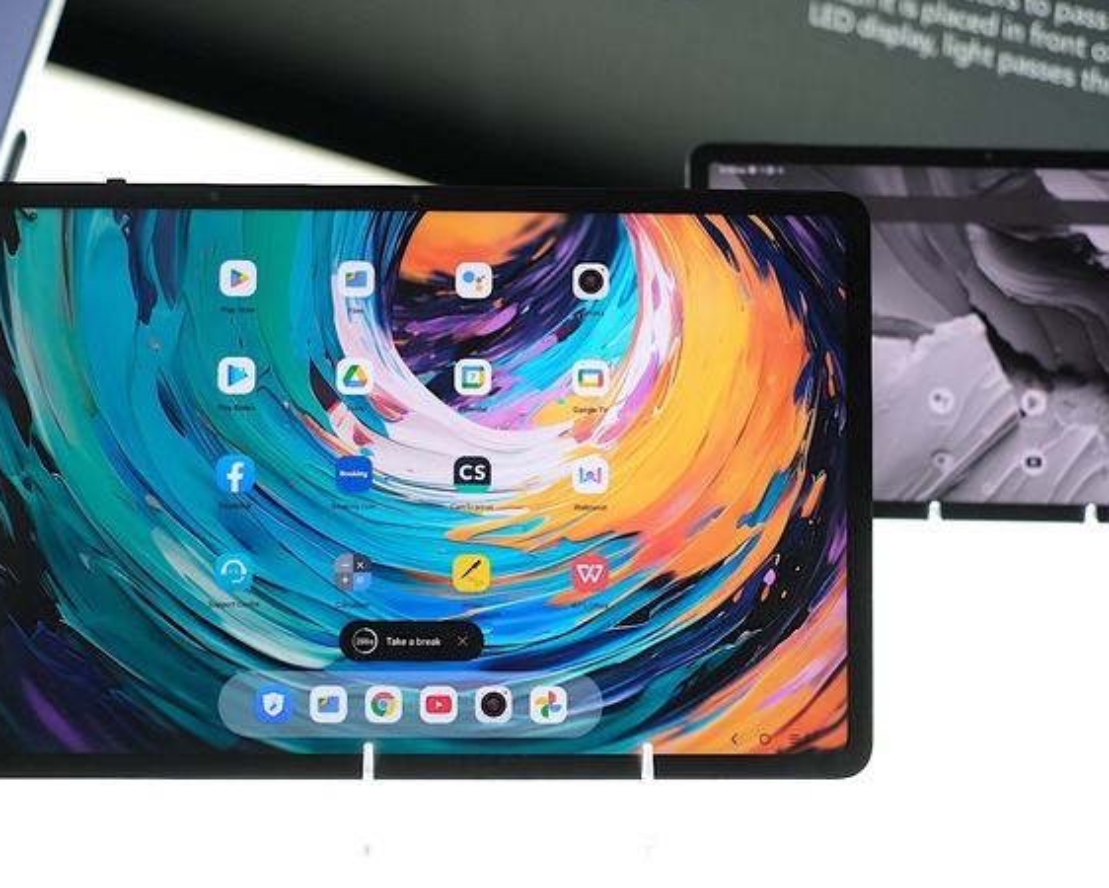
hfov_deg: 27.5
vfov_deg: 22.2
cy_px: 477
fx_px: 2266
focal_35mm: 69
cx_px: 586
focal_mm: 35
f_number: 2.8
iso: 200
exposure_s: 1/100
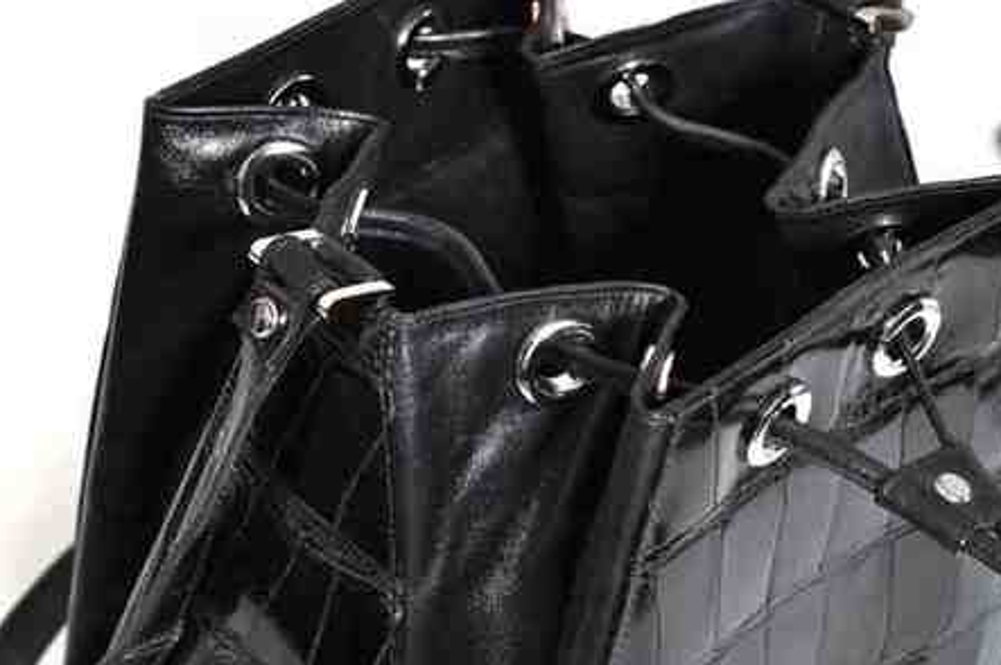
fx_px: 3596
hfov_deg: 15.8
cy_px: 336
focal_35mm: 130
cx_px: 506
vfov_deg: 10.6
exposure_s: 1/30
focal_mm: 85
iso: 200
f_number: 8.5
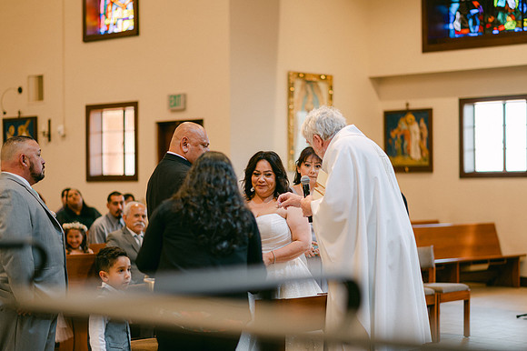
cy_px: 176
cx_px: 264
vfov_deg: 16.1
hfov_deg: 23.9
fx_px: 1244
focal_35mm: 85
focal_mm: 85
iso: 250
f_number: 1.8
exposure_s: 1/125
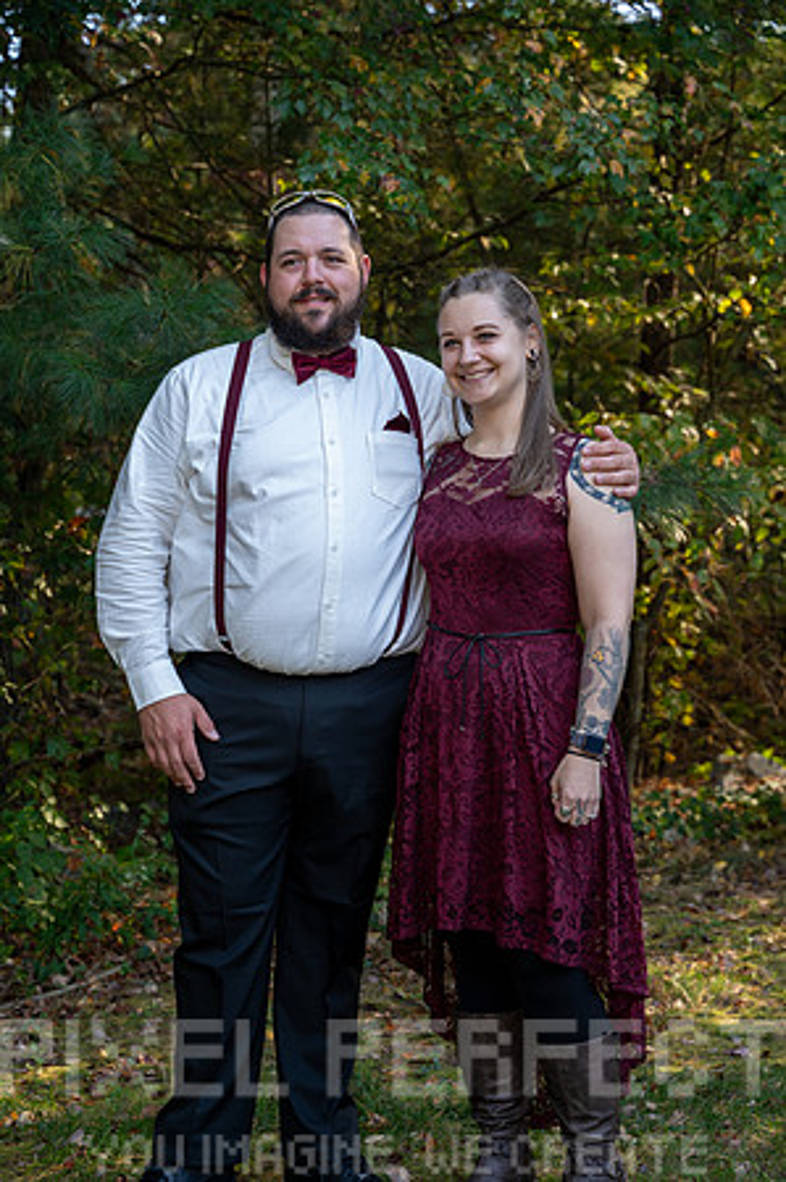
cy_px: 591
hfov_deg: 20.9
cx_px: 393
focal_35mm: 65
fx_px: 2134
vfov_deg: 31.0
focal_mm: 65
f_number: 4.5
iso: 720
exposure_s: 1/200
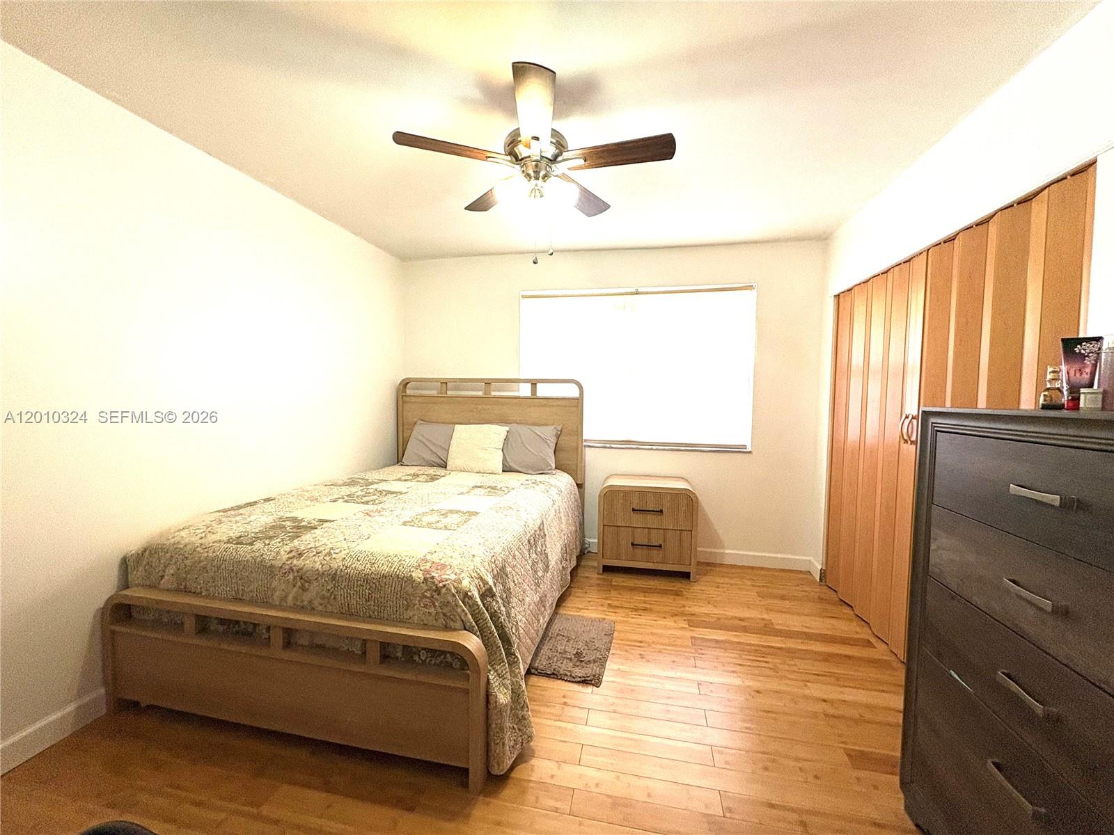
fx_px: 451
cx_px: 557
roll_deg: -0.2
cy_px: 418
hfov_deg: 102.1
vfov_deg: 85.7
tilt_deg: -2.0
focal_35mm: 14
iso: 200
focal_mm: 2.22
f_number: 2.2
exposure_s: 1/120
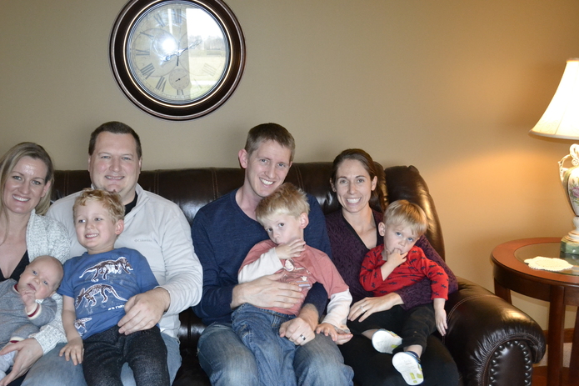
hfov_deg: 50.6
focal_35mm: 38
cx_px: 252
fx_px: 611
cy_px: 210
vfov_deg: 35.0
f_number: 4
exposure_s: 1/60
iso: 2800
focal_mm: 22
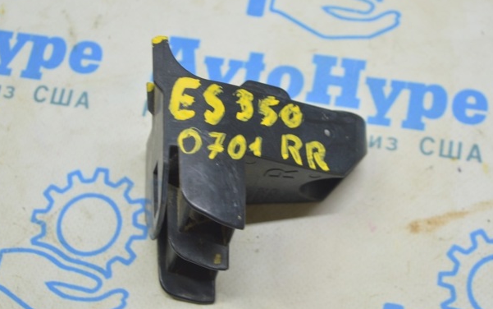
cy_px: 151
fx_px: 1048
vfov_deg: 16.7
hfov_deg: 26.5
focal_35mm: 78
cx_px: 240
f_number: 5.6
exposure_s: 1/20
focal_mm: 48
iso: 400
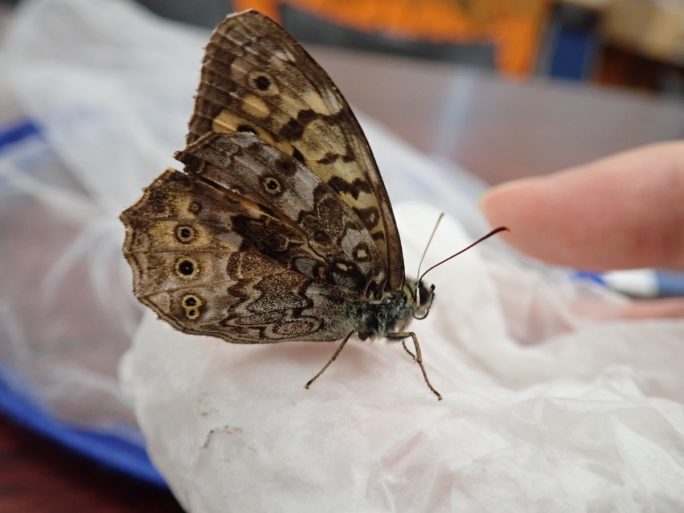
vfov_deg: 46.8
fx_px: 593
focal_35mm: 30
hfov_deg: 60.0
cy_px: 256
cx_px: 342
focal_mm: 5.5
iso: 500
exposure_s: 1/125
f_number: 2.3
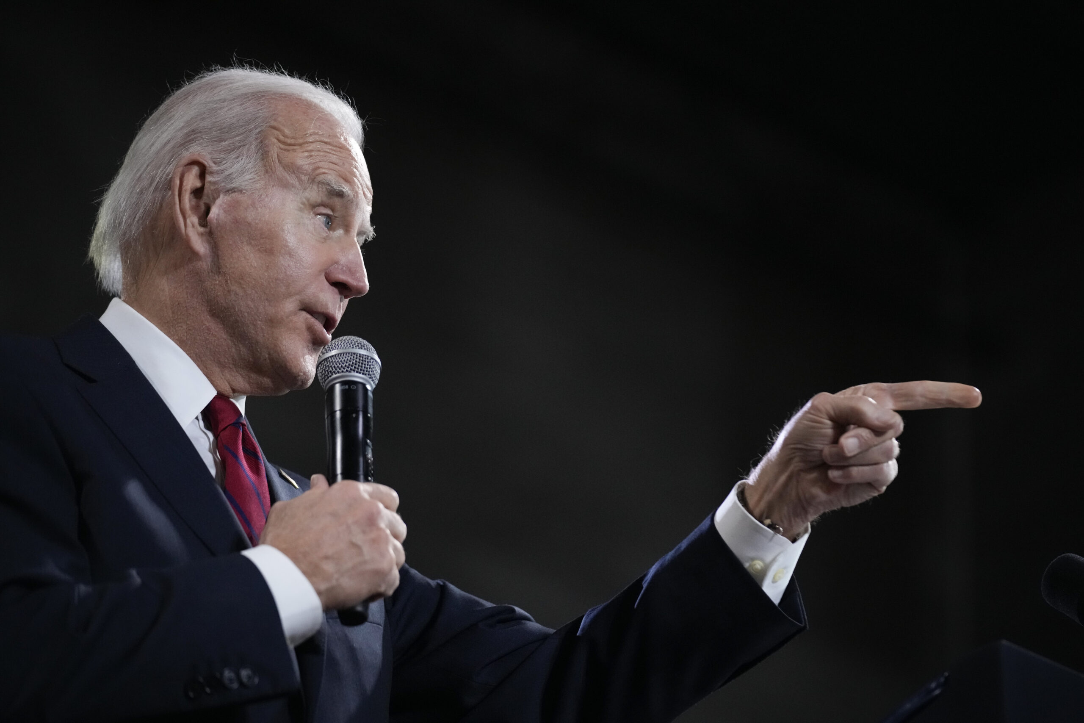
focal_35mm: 136
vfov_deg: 10.1
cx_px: 542
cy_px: 362
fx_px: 4095
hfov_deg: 15.1
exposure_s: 1/500
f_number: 2.8
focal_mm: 136
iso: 4000
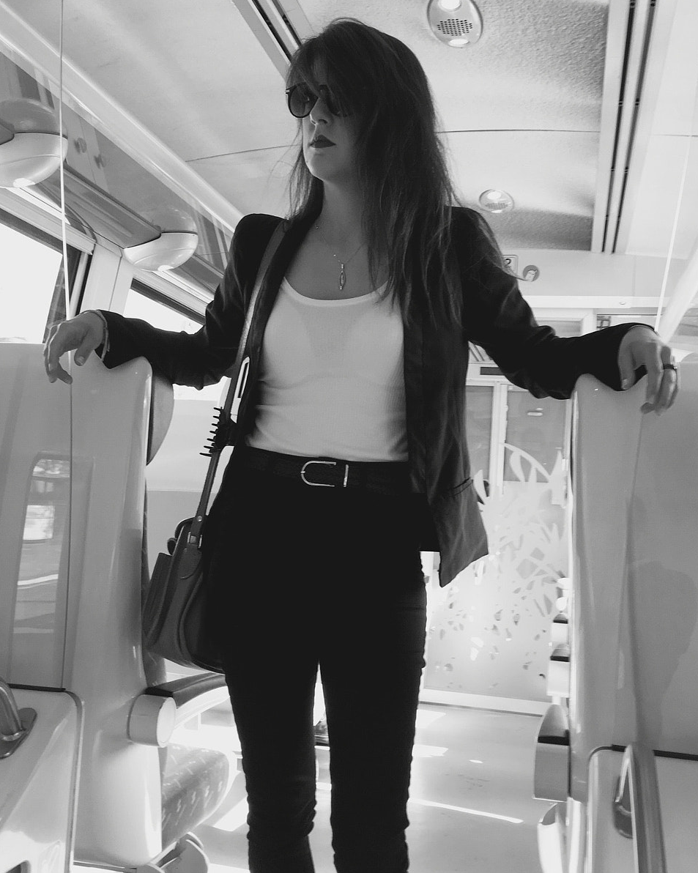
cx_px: 344
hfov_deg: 39.1
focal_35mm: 38
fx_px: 982
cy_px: 442
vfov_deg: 47.9
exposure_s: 1/50
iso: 32
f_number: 2.2
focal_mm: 4.15
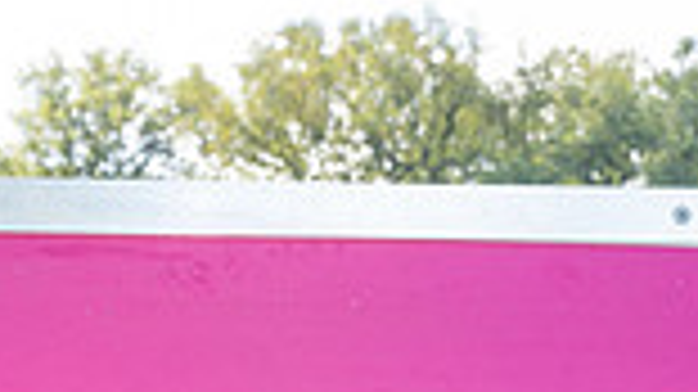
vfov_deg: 5.5
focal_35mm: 211
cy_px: 971
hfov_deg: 10.2
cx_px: 167
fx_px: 3903
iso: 250
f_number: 10
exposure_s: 1/60
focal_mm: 48
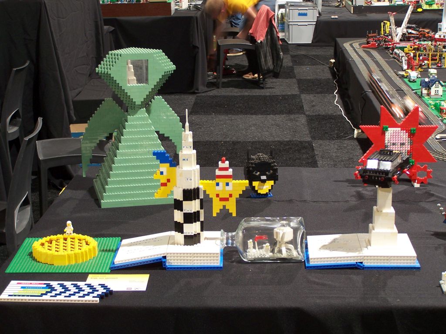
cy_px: 167
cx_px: 223
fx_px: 889
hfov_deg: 28.2
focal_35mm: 69
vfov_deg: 21.3
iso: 80
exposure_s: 1/2
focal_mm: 11.5
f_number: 3.2
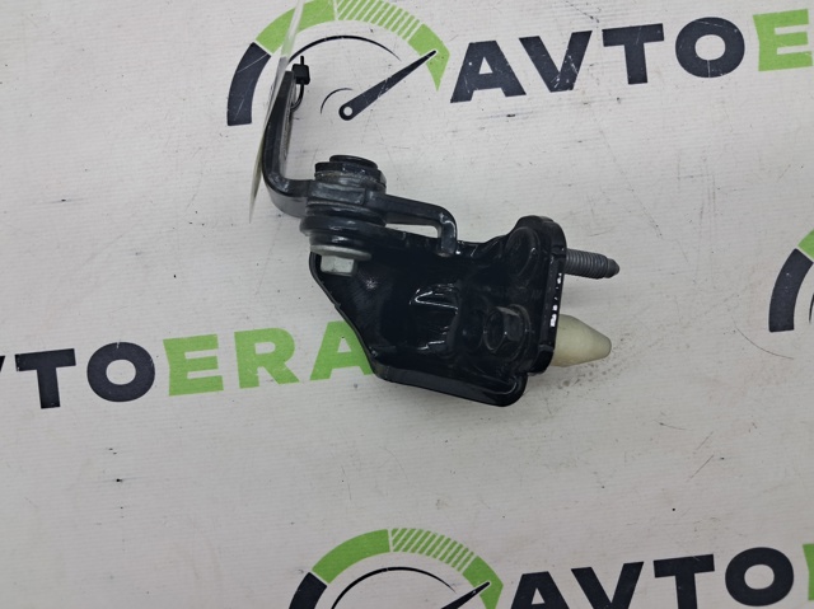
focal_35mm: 27
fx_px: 634
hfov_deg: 65.4
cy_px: 304
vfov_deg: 51.3
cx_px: 407
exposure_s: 1/100
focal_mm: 4
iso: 50
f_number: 1.8
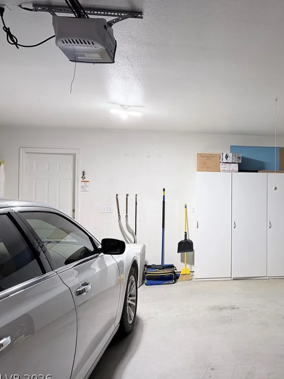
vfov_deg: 55.3
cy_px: 192
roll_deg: -0.7
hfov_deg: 39.8
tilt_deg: +0.8
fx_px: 361
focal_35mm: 33
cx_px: 257
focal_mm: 6.76
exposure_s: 1/60
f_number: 1.78
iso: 200
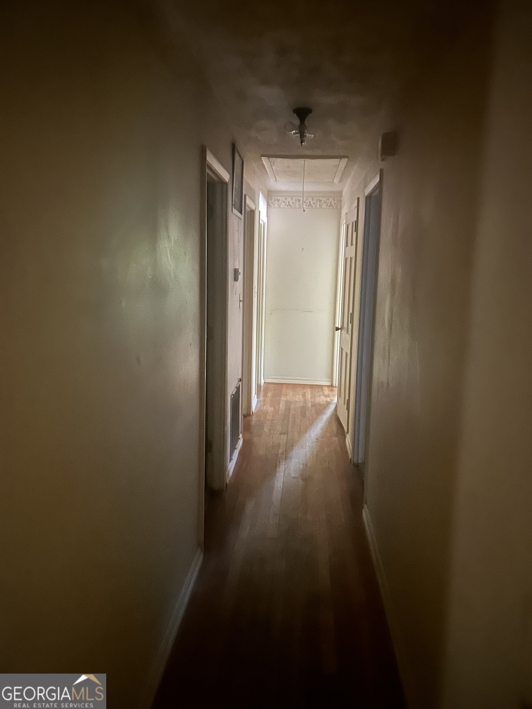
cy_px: 354
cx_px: 266
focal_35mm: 26
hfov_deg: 53.1
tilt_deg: -9.7
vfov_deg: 67.3
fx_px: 533
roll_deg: -0.8
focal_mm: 5.7
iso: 1250
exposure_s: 1/9
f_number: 1.5
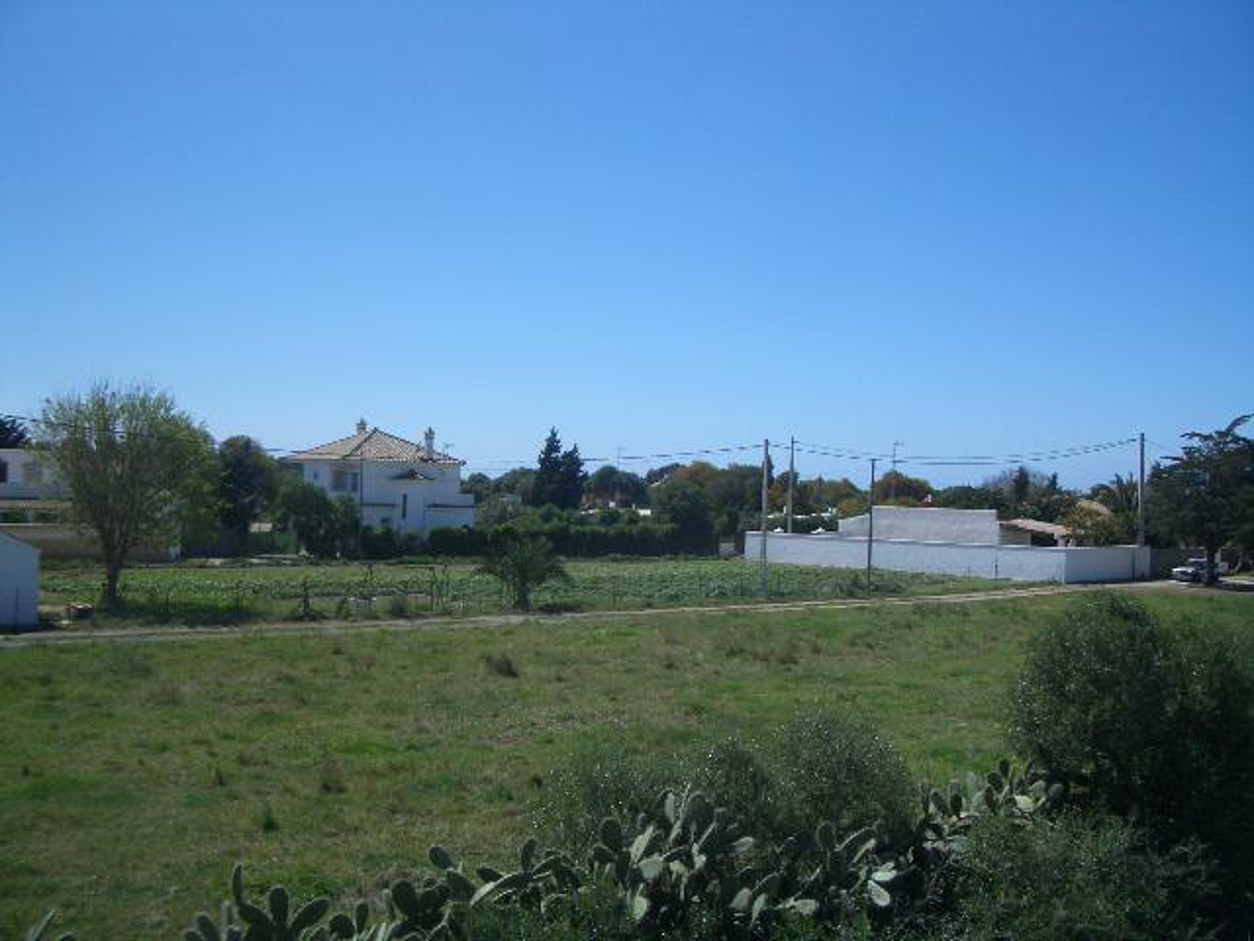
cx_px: 627
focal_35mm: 35
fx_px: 1268
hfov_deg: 52.6
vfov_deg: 40.7
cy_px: 470
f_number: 4.3
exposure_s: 1/800
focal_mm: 5.8
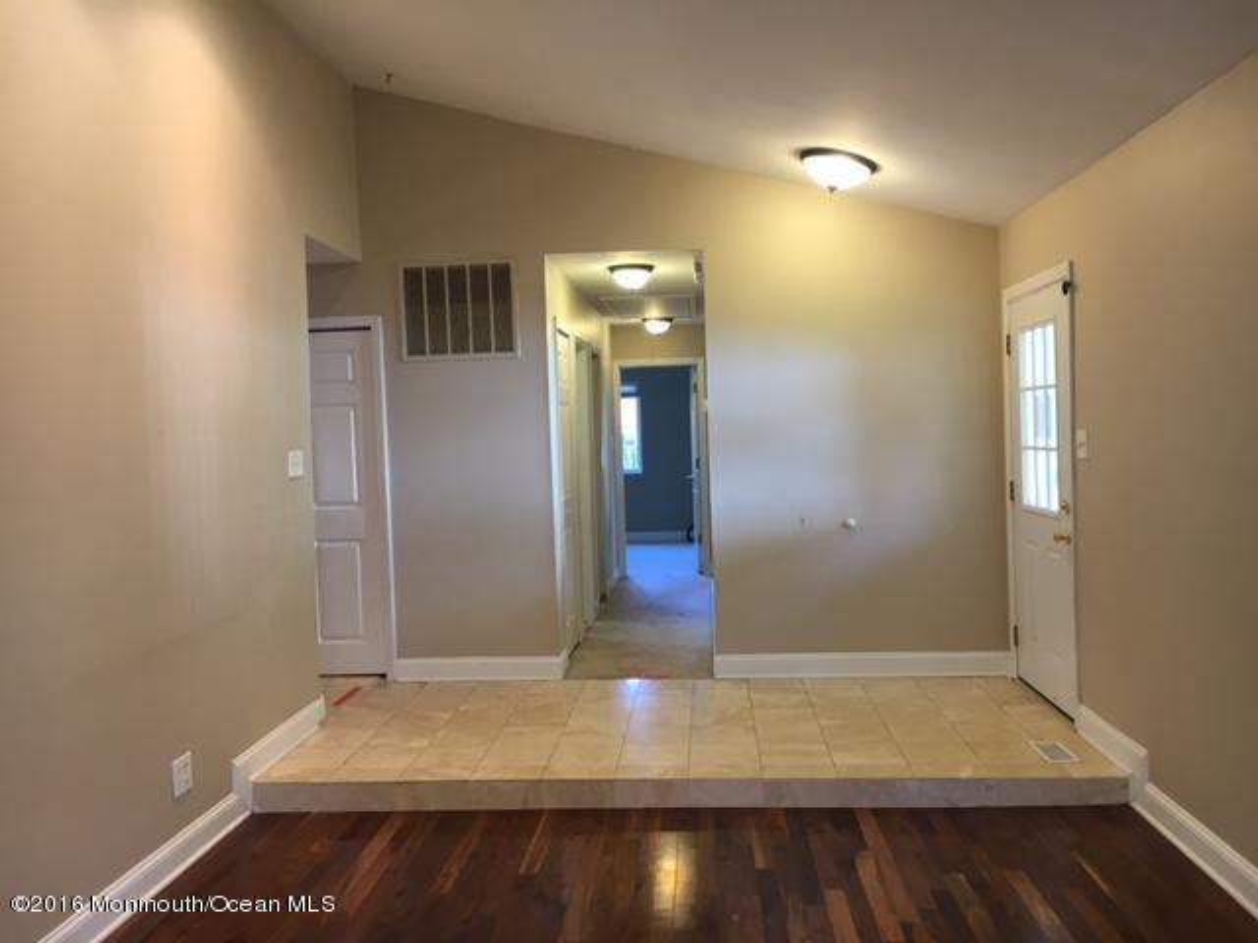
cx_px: 629
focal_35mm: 29
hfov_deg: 61.7
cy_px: 472
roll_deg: +1.5
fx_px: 1054
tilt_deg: -1.6
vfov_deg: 48.2
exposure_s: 1/30
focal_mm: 4.15
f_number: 2.2
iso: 64
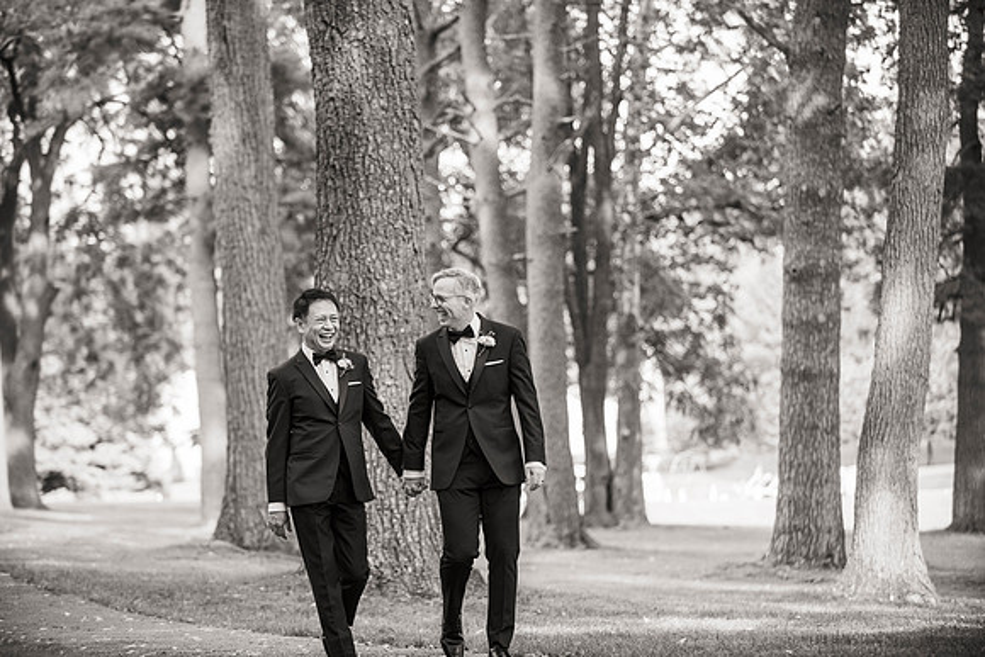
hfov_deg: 18.6
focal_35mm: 110
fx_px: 3010
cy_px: 328
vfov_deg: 12.5
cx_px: 492
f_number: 2.8
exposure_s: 1/800
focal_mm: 110
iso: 400
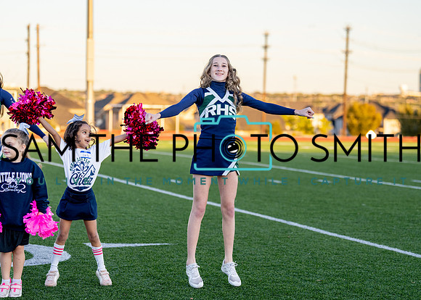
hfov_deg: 17.9
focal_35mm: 112
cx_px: 215
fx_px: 1334
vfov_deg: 12.9
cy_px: 138
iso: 500
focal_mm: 91
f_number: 2.8
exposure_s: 1/1250
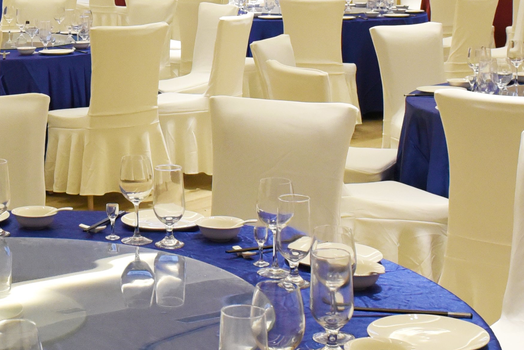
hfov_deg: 23.4
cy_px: 25
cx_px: -1
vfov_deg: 16.2
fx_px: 1208
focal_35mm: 83
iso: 2500
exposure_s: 1/125
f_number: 6.3
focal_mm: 24
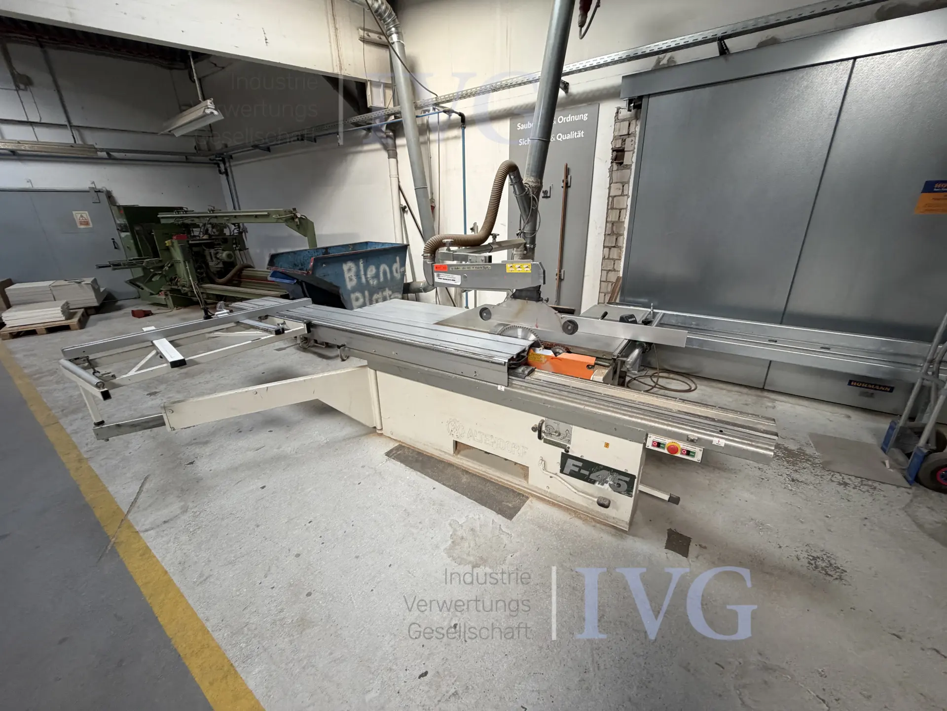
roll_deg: +2.9
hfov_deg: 102.1
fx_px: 383
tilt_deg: -18.7
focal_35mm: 14
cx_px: 474
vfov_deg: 85.7
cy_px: 356
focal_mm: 2.22
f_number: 2.2
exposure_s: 1/121
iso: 250
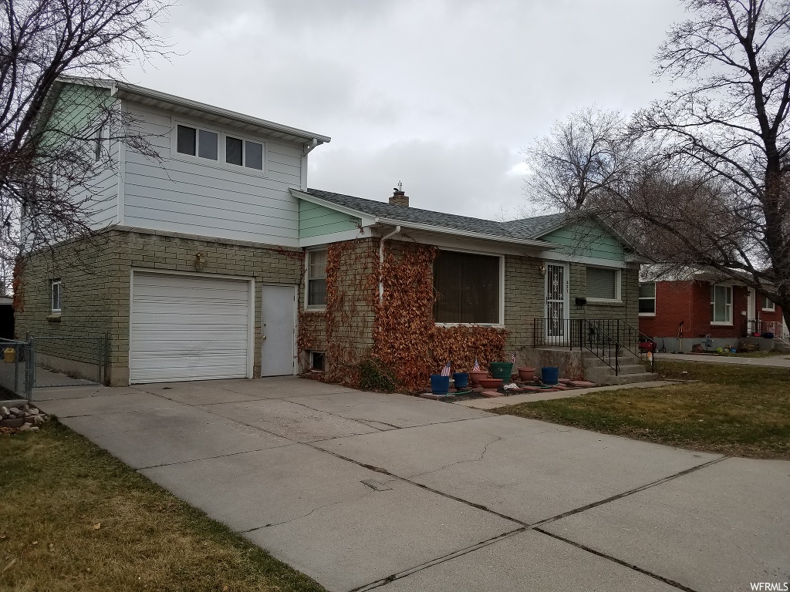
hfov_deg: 67.3
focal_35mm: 26
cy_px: 296
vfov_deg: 53.1
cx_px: 395
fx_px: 593
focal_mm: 4.2
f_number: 1.7
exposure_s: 1/1464
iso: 40
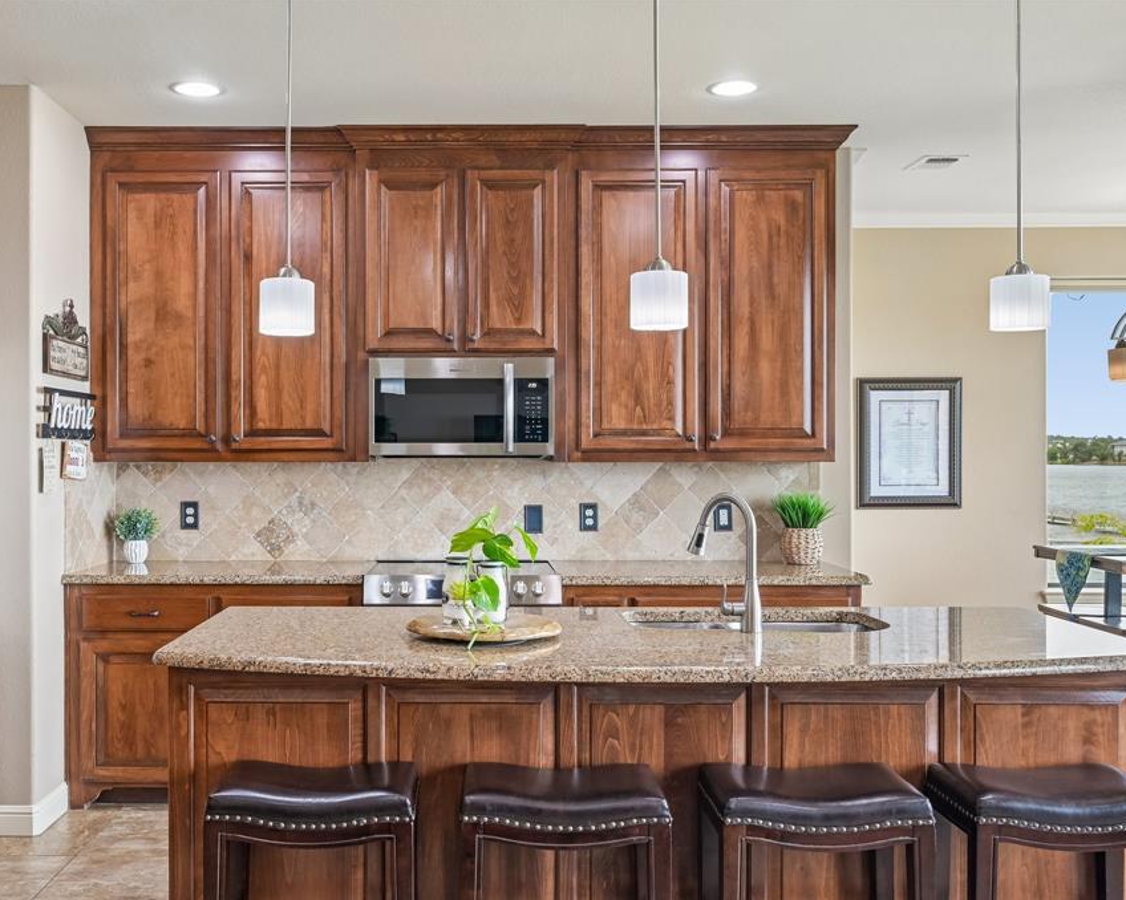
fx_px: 1133
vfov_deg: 43.3
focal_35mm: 34
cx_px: 463
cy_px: 450
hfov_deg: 52.6
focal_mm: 30
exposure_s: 1/25
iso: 400
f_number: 8
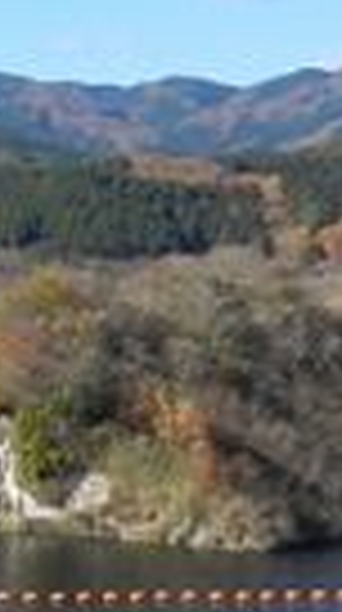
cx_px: -801
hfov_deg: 7.7
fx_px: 2090
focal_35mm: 129
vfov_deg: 16.5
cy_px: 79
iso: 160
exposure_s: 1/800
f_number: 4
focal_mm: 4
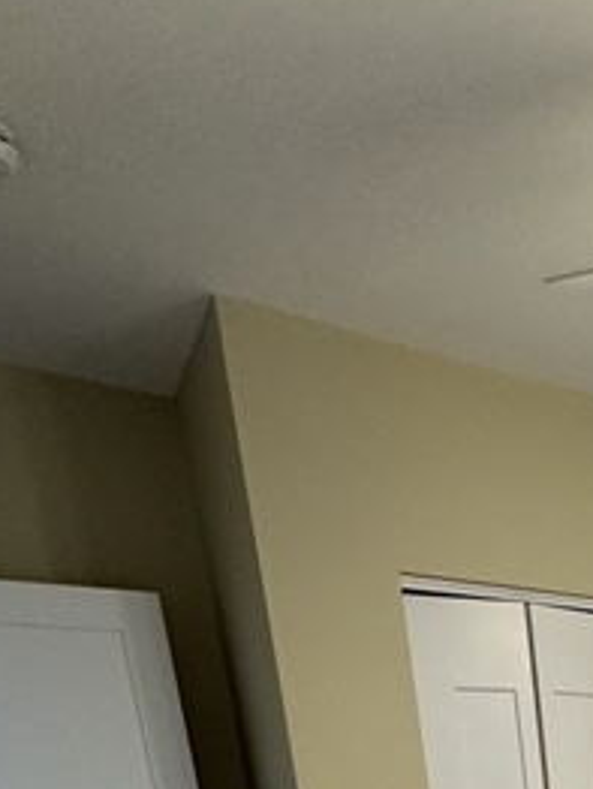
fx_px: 935
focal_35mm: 41
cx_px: 828
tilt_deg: -15.6
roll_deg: +1.8
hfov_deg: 27.4
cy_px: 1066
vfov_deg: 32.2
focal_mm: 2.22
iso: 200
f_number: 2.2
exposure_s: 1/60
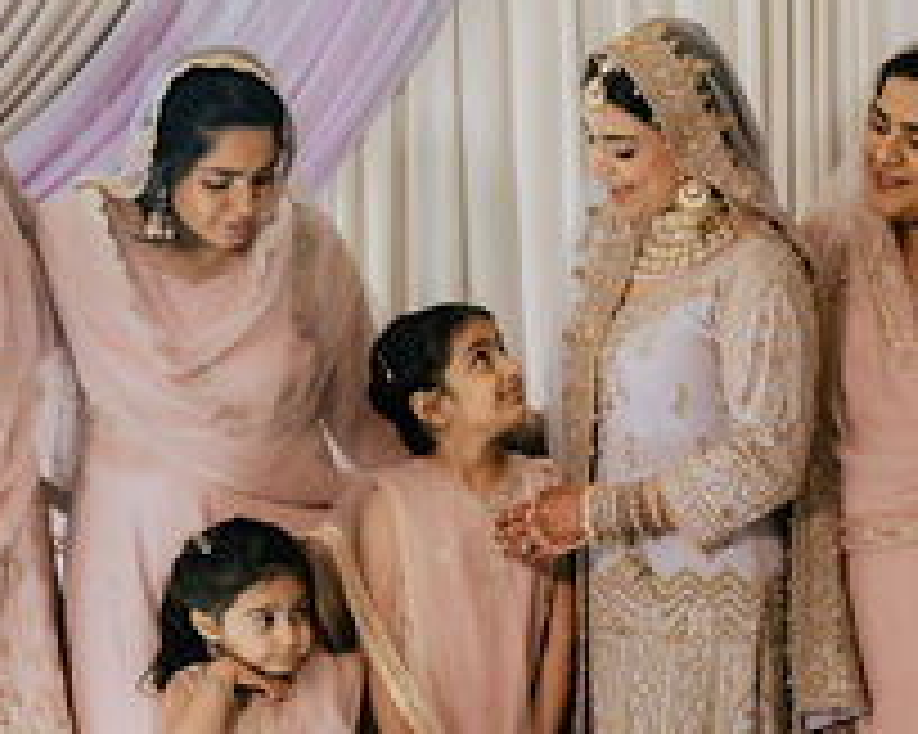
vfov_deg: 16.5
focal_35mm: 93
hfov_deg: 20.5
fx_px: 2526
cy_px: 516
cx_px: 666
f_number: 4.5
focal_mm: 31.6
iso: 1250
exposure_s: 1/160
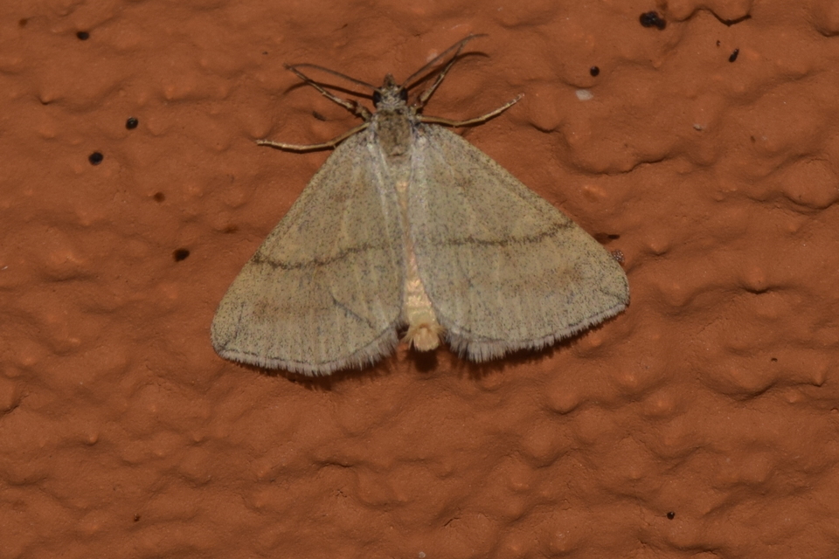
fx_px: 4894
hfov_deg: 9.8
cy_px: 280
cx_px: 420
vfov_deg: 6.5
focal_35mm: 210
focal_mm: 140
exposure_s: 1/200
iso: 100
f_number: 16
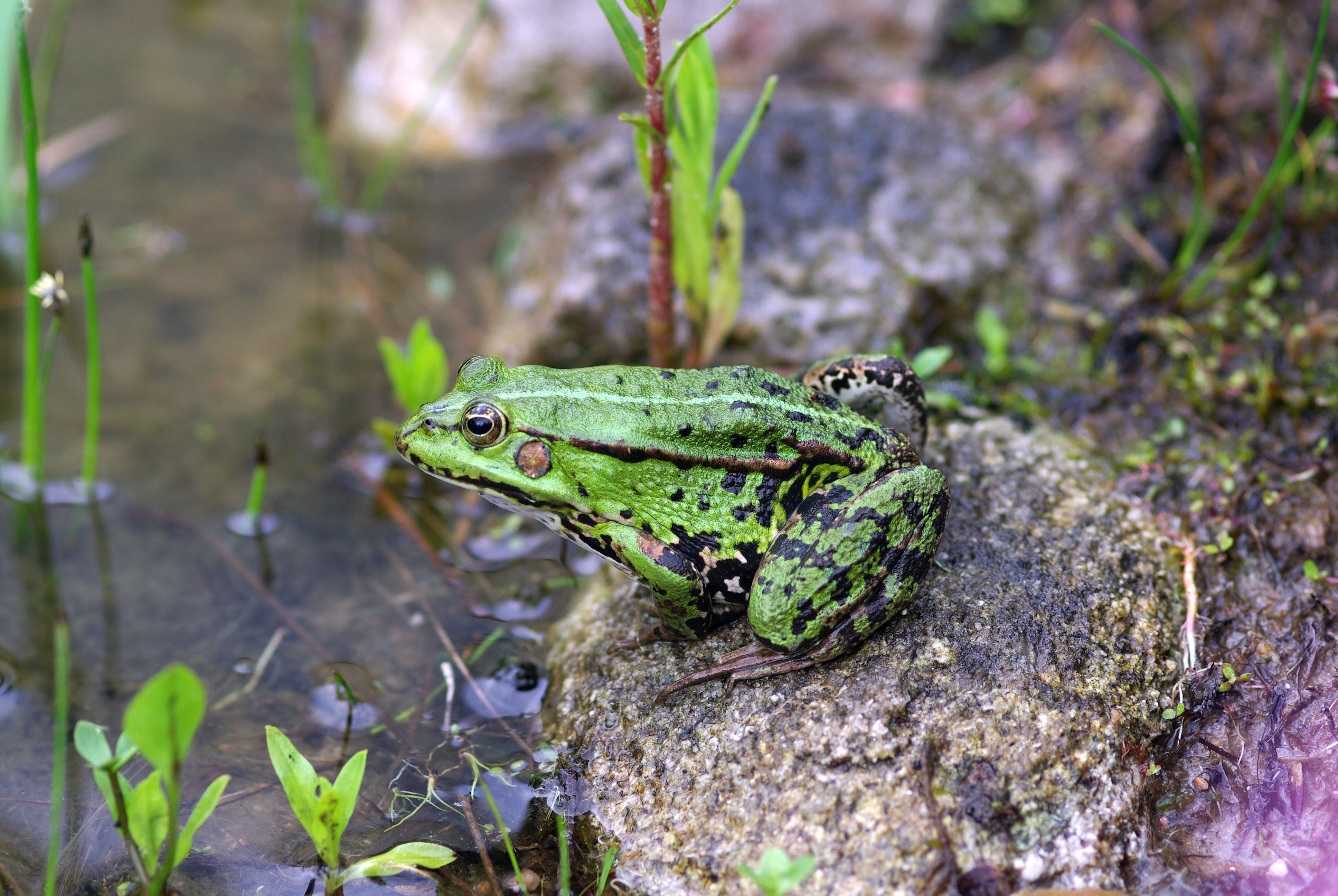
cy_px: 448
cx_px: 669
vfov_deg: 8.7
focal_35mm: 158
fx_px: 5861
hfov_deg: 13.0
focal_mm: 105
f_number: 3.5
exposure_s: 1/180
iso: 100
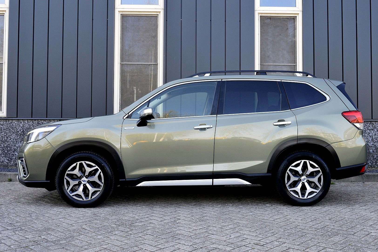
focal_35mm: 38
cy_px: 126
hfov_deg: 51.3
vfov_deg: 35.4
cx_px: 189
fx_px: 393
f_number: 8
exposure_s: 1/80
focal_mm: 25
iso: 400
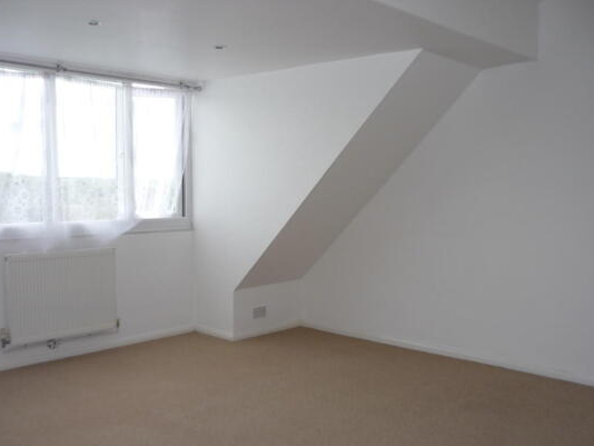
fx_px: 618
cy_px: 242
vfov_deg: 39.7
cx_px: 300
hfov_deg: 51.3
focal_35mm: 36
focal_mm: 5.5
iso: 100
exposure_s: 1/160
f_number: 2.8
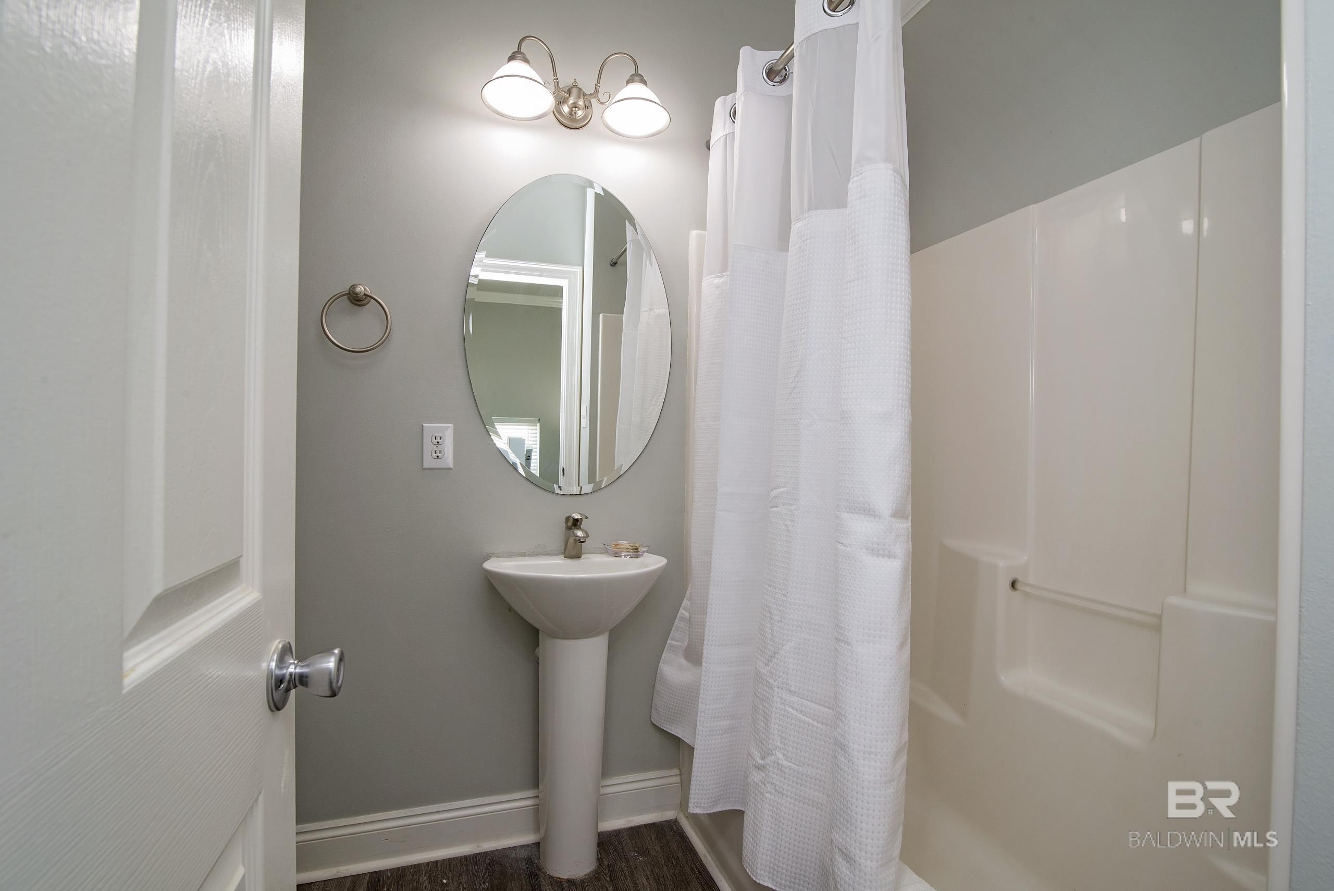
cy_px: 446
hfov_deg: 96.7
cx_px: 667
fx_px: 593
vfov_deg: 73.8
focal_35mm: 16
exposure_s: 1/10
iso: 640
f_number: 10
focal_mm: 16
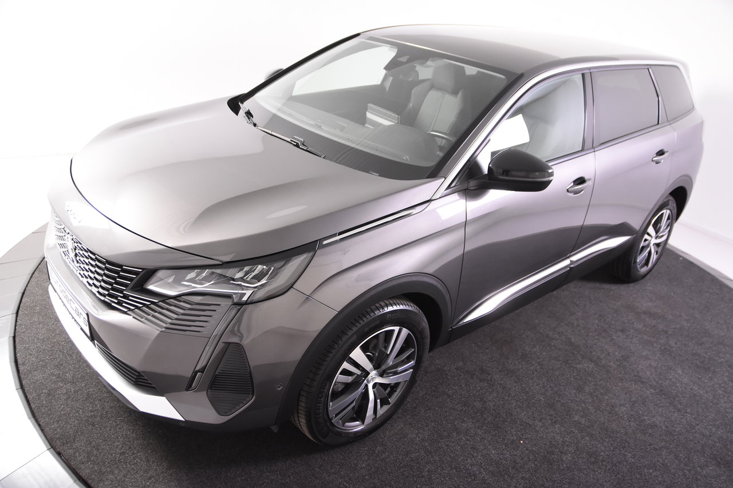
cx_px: 366
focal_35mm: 30
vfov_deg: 43.6
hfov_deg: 61.9
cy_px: 244
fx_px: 611
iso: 1600
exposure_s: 1/50
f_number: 3.5
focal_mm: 20
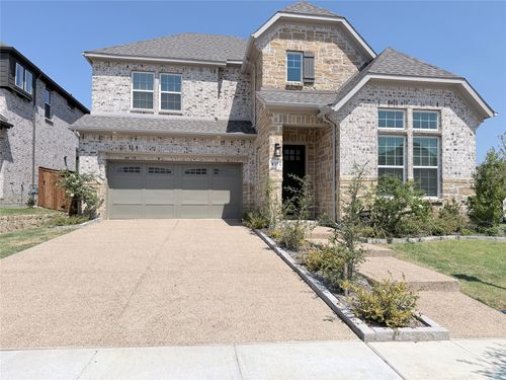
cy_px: 190
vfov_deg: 56.8
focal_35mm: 24
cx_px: 253
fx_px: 351
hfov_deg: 71.6
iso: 80
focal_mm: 6.76
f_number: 1.78
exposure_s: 1/5714
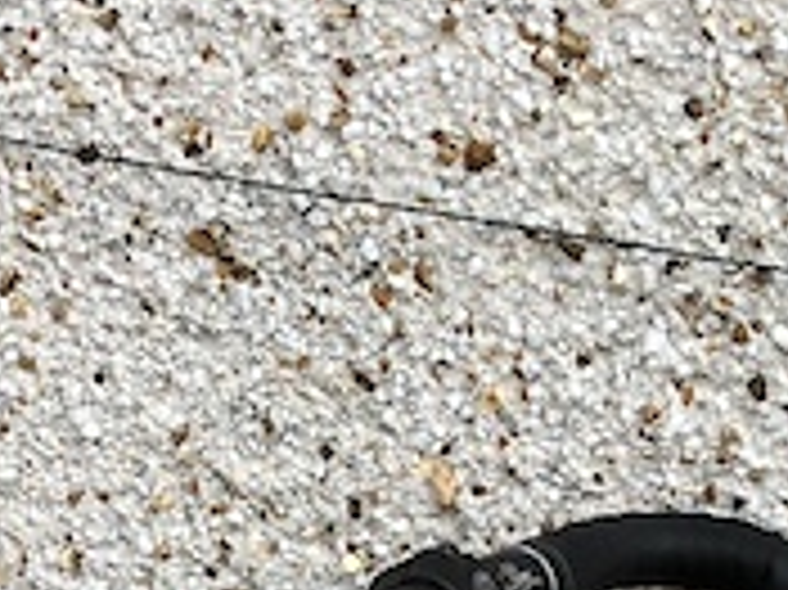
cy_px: 1288
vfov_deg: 10.4
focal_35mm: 128
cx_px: 45
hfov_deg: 15.2
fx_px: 2912
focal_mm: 3.99
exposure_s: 1/33
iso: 25
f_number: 1.8
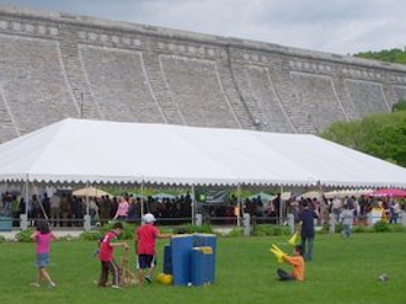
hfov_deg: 24.0
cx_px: 119
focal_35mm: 81
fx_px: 950
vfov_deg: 18.2
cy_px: 119
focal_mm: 7.9
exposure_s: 1/800
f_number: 3.4
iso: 100
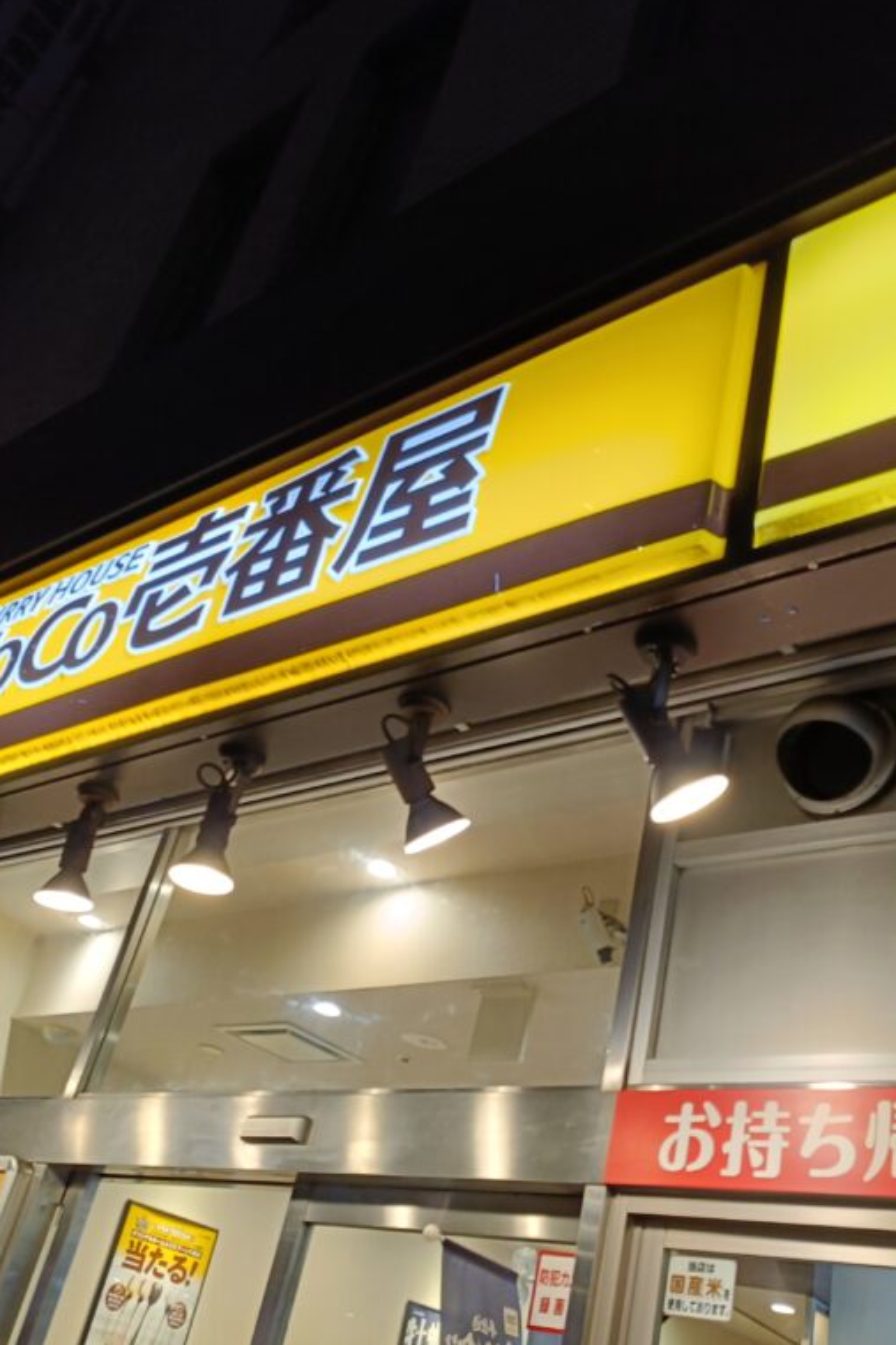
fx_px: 1307
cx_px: 521
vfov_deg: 54.4
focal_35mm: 35
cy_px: 670
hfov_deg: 37.7
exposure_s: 1/50
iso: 500
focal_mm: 4.7
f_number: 1.7
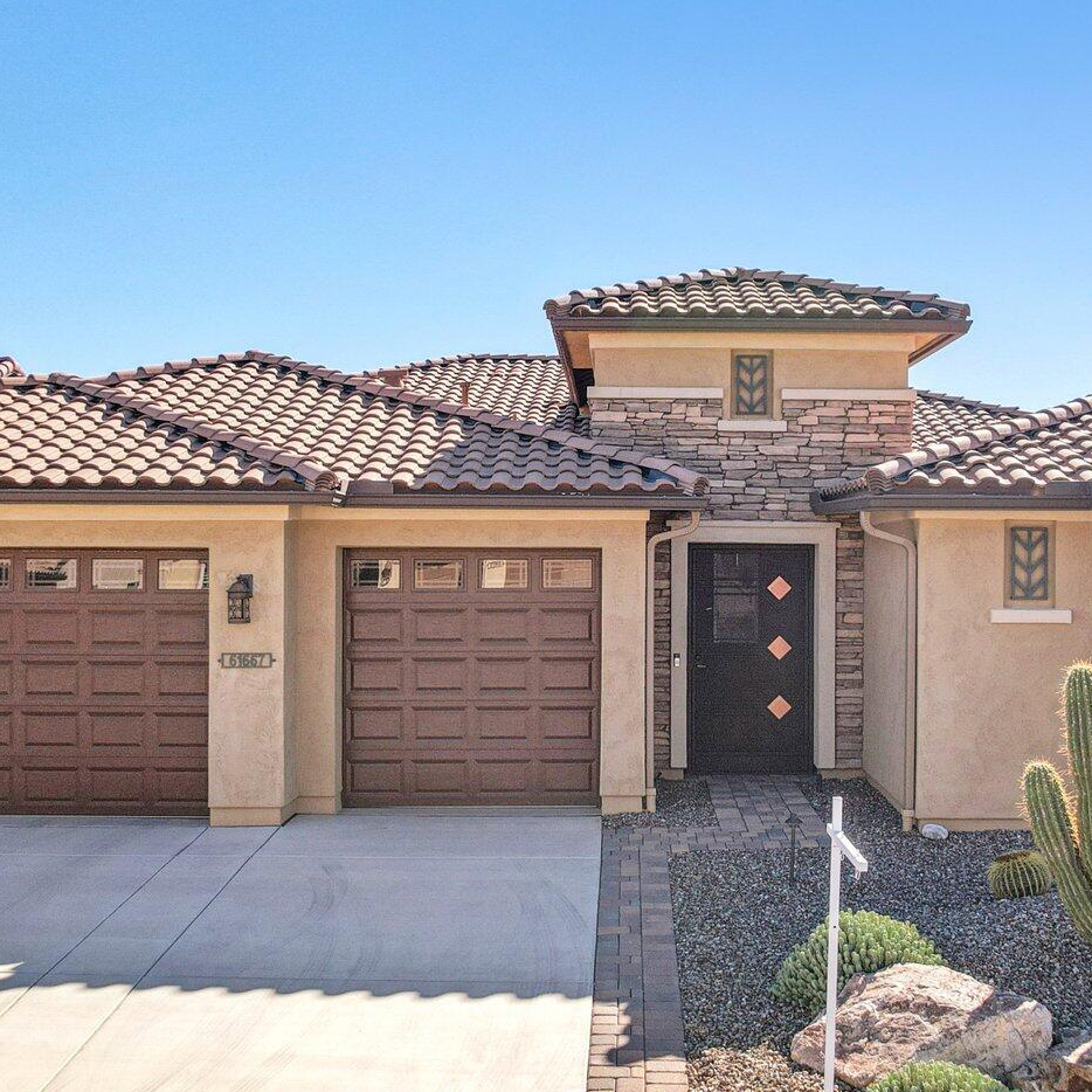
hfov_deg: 40.7
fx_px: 1463
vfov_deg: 40.9
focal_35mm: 41
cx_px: 656
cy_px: 559
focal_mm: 8.4
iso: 100
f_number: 2.8
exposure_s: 1/200
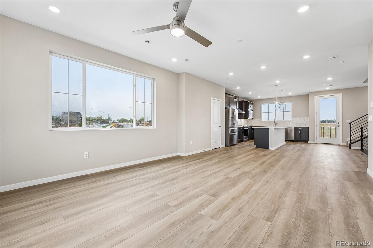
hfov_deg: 101.9
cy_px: 124
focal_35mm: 15
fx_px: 151
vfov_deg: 78.8
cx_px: 186
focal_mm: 14.6
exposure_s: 1/30
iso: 200
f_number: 8
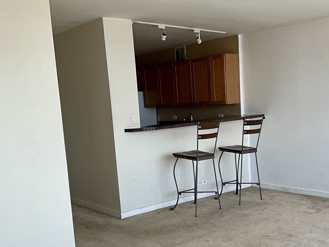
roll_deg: +3.0
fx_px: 418
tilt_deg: -8.9
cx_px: 186
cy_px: 162
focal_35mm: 44
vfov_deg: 32.6
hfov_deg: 42.9
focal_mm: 3
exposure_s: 1/284
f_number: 1.8
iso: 25
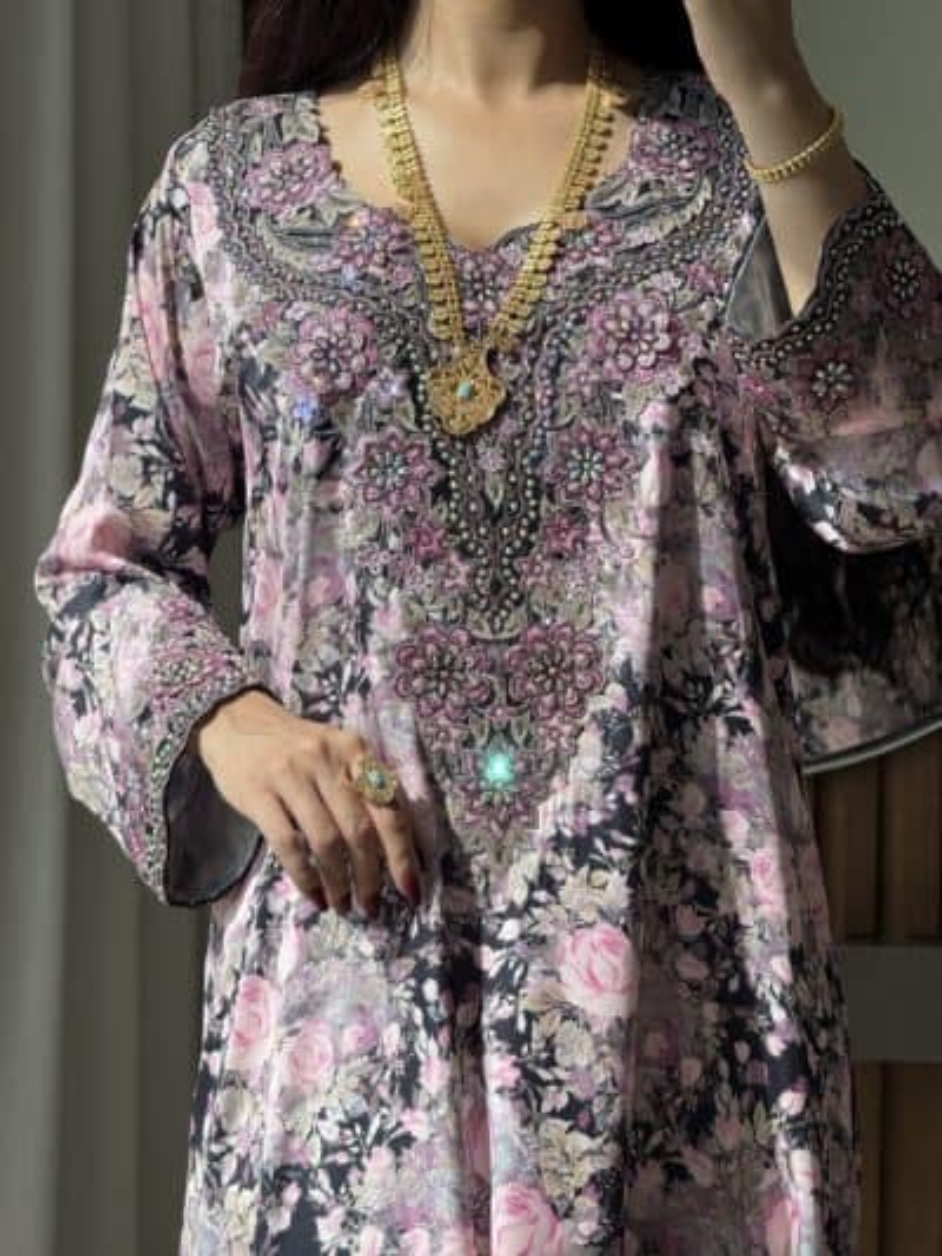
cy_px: 628
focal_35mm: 120
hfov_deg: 12.4
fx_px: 4352
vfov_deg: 16.4
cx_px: 471
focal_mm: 15.66
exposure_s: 1/258
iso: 50
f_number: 2.8
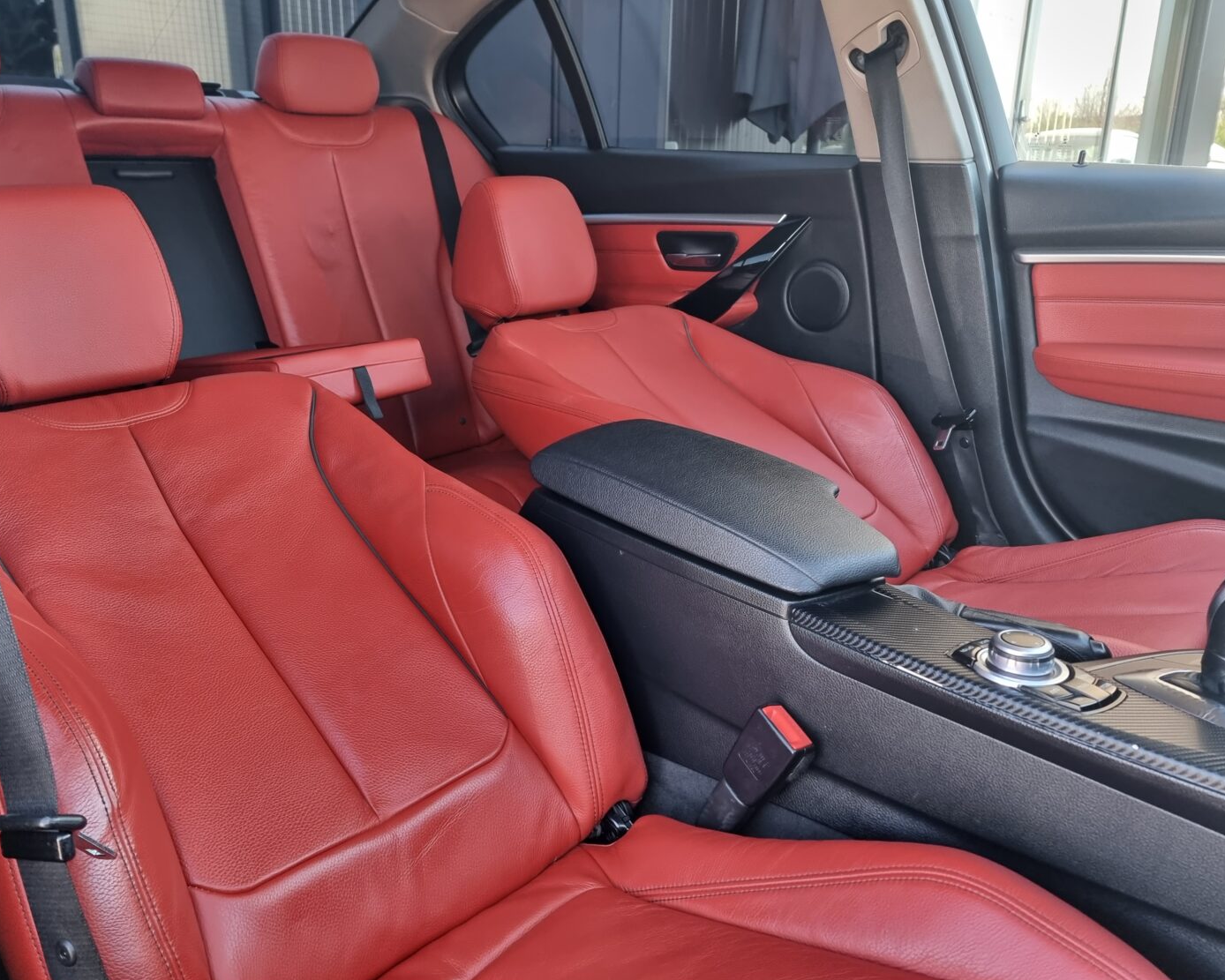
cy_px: 458
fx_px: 979
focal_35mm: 27
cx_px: 537
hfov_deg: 63.8
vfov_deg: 53.2
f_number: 1.8
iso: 250
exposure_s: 1/120
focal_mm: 6.7
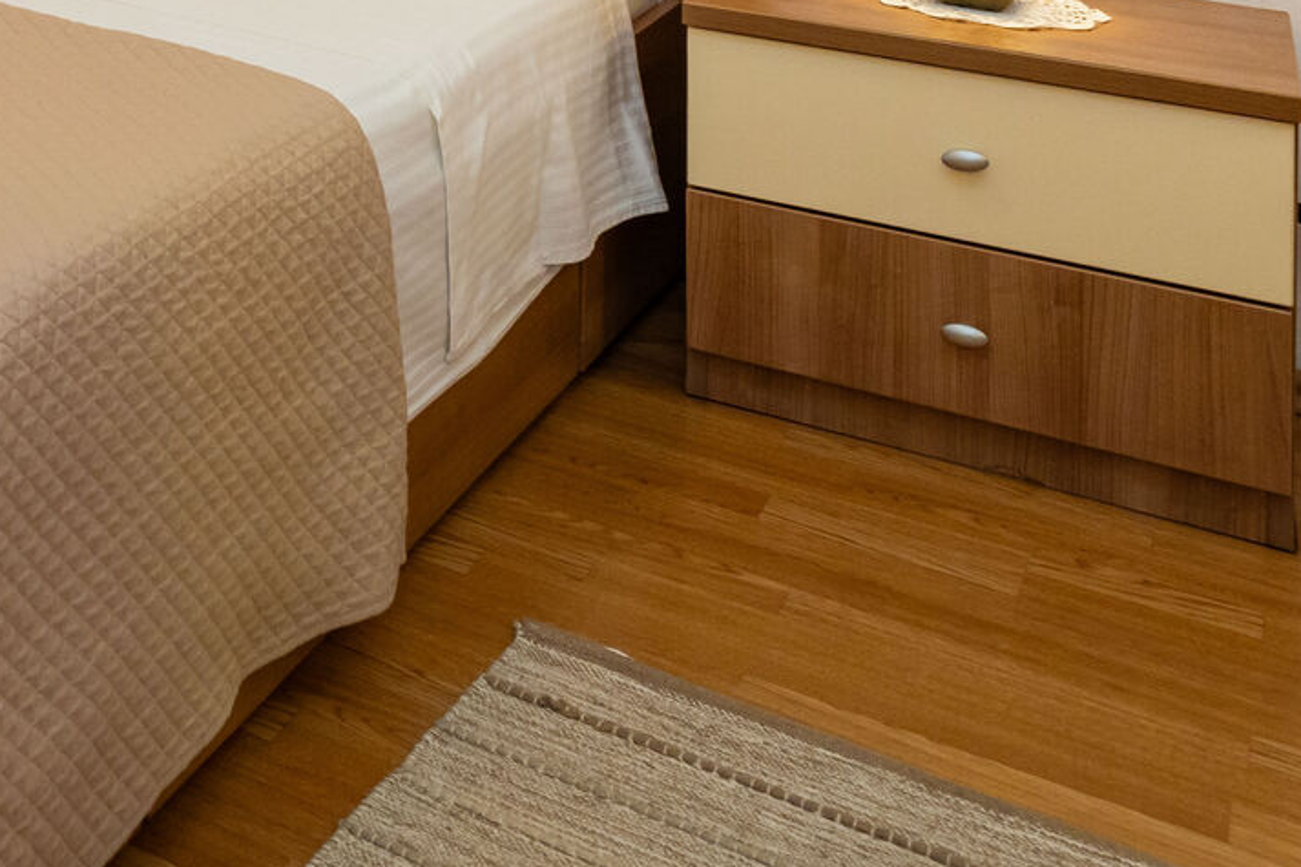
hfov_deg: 27.7
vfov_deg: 20.3
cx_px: -535
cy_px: -507
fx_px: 1987
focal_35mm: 55
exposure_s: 1/60
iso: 800
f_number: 7.1
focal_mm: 14
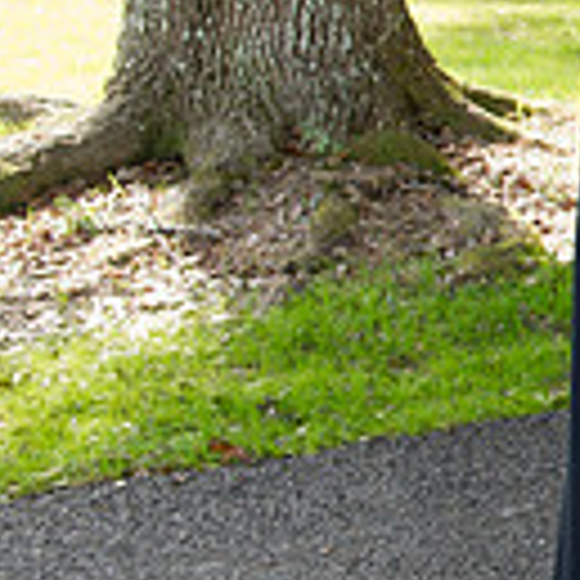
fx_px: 2313
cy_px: -18
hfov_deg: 12.3
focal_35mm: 122
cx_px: 1232
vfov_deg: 14.1
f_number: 5.6
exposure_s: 1/100
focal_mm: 32
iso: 320
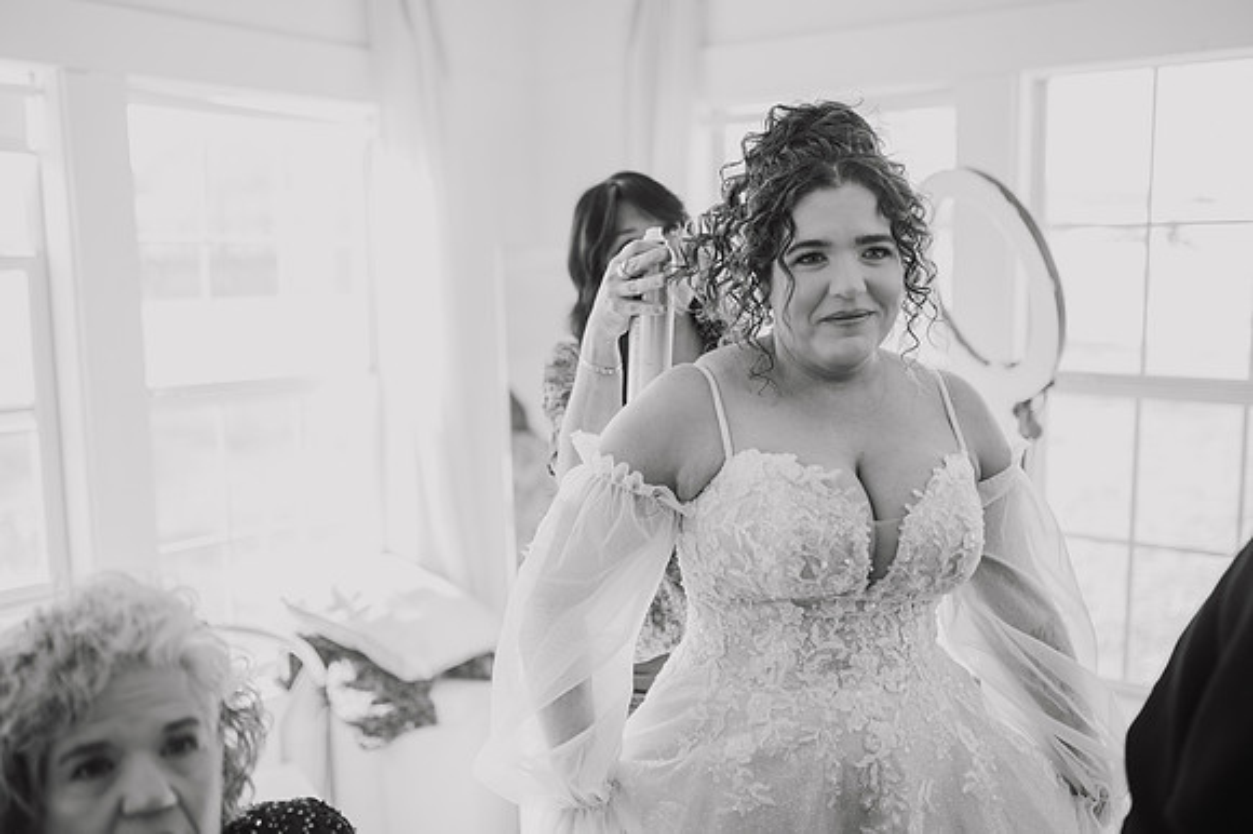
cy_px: 417
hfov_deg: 54.5
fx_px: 1217
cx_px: 626
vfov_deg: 37.8
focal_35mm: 35
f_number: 1.8
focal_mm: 35
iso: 320
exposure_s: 1/400
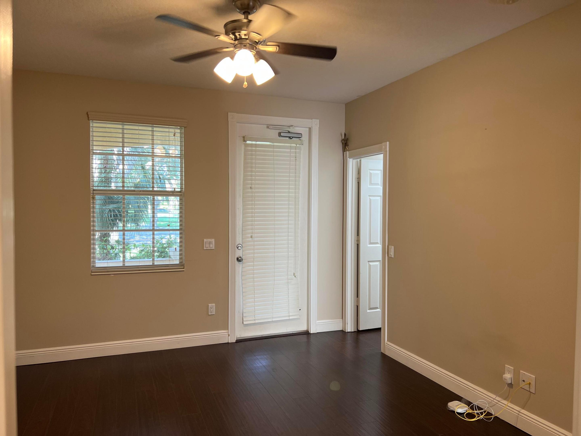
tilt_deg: -2.5
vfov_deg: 53.1
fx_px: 436
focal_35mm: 26
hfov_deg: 67.3
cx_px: 290
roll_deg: -0.6
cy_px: 218
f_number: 1.5
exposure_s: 1/60
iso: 80
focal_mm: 5.7
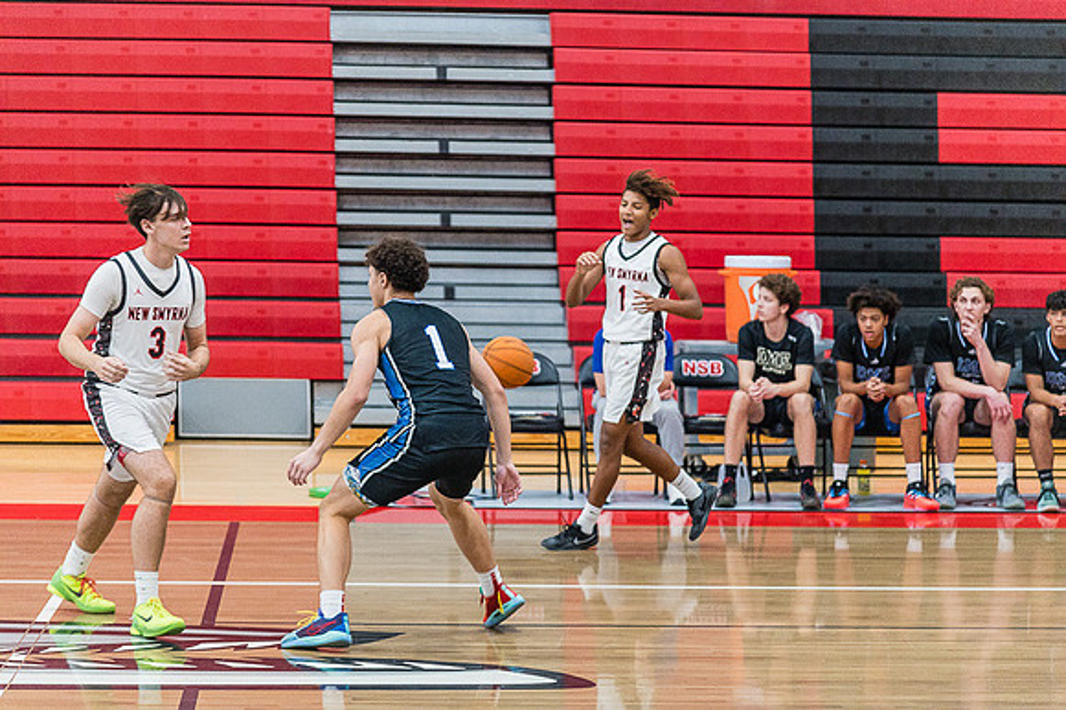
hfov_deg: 17.1
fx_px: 3551
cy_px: 355
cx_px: 533
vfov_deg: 11.4
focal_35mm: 120
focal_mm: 120
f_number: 4
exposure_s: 1/320
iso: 5000
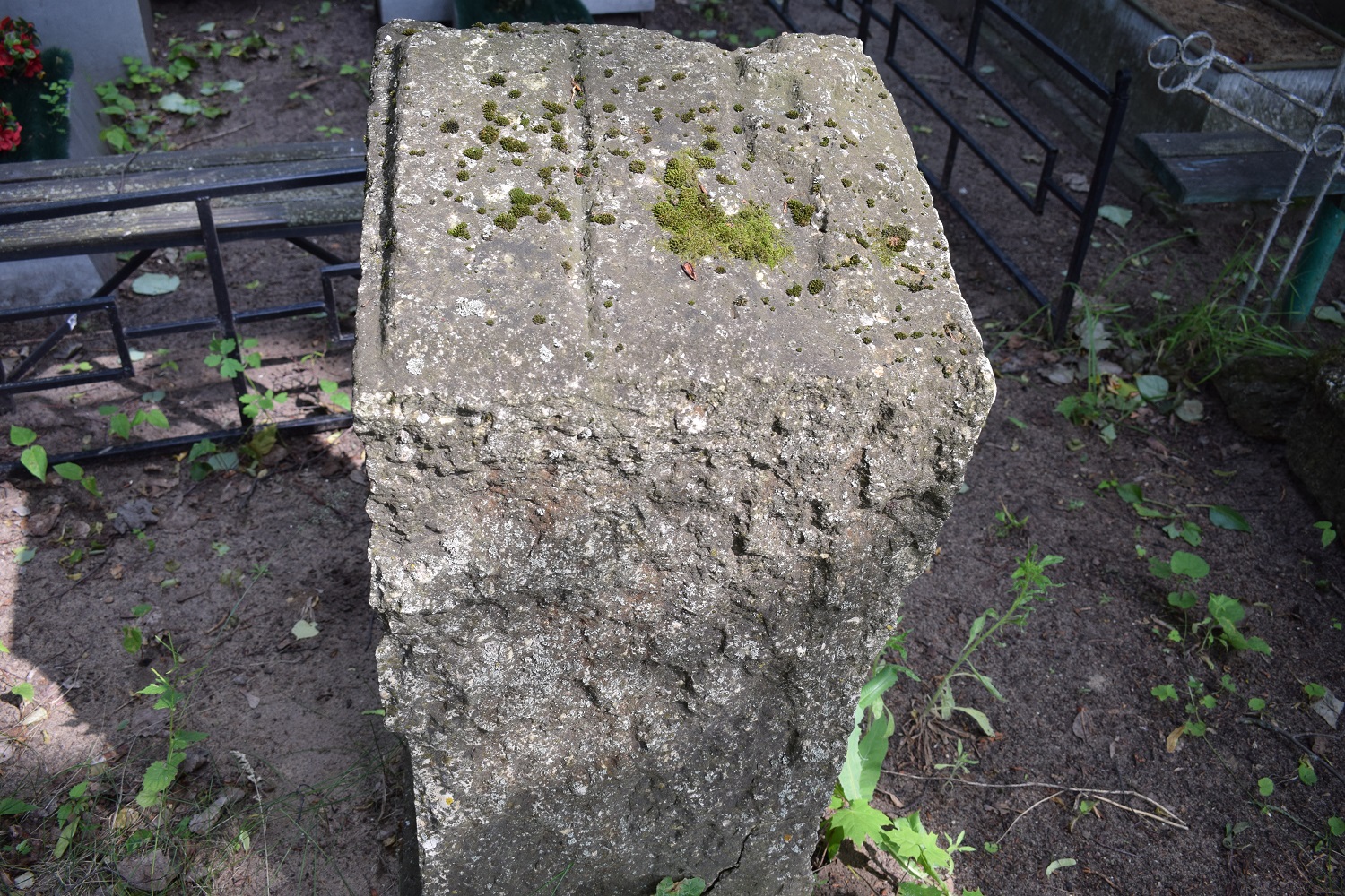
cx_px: 672
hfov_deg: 53.1
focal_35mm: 36
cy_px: 448
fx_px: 1345
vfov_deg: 36.9
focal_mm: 24
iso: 400
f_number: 5.6
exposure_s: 1/125
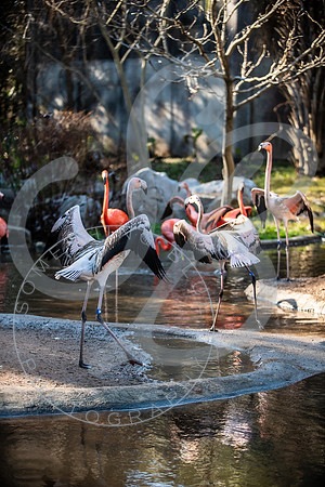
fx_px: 1286
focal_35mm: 95
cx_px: 162
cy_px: 244
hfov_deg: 14.4
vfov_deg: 21.5
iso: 200
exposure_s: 1/400
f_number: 2.8
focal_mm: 95
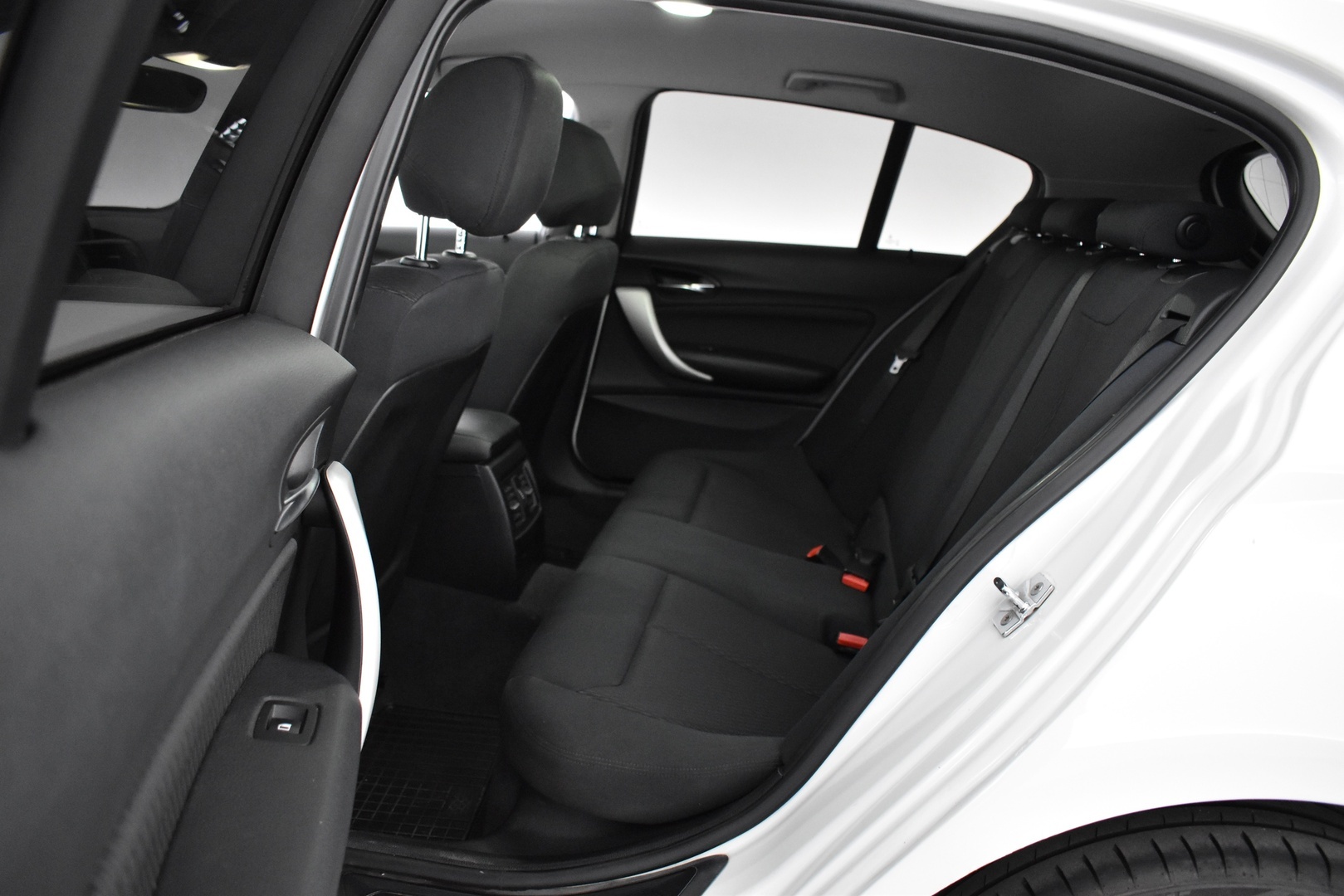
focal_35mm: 27
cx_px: 672
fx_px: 1008
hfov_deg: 67.4
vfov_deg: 47.9
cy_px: 448
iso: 3200
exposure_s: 1/40
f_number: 3.5
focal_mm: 18
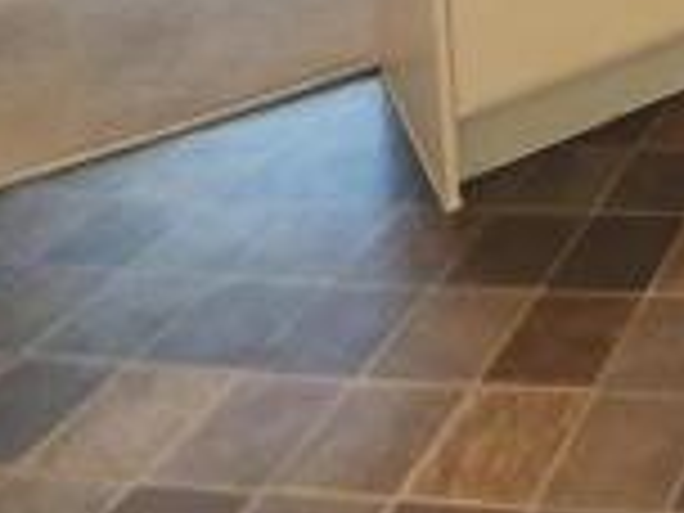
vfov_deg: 20.6
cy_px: -407
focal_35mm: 50
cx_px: 1073
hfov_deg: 25.9
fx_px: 988
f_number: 2.2
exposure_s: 1/50
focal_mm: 1.8
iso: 320
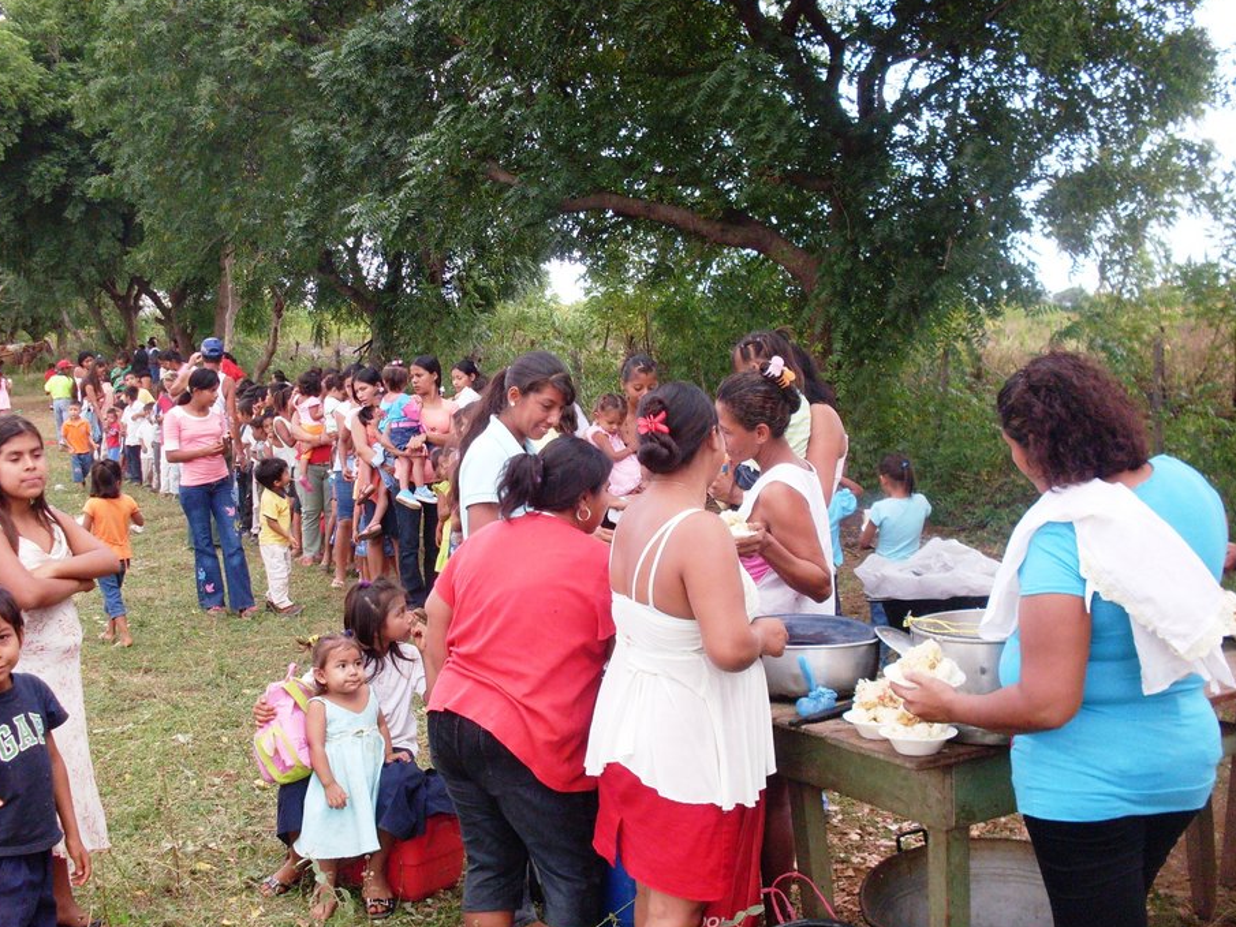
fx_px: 1536
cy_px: 504
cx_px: 591
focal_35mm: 43
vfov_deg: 33.6
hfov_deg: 43.8
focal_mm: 6.3
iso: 80
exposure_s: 1/180
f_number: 2.8
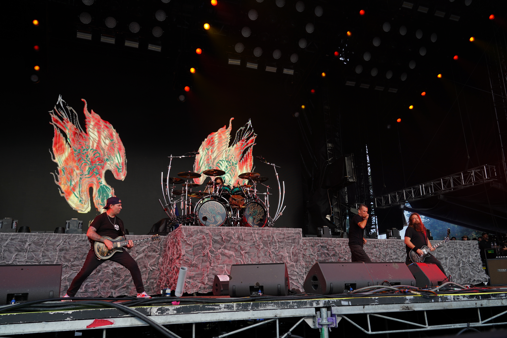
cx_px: 254
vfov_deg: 43.6
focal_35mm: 30
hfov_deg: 61.9
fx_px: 422
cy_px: 169
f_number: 5.6
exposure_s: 1/60
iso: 100
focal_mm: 30
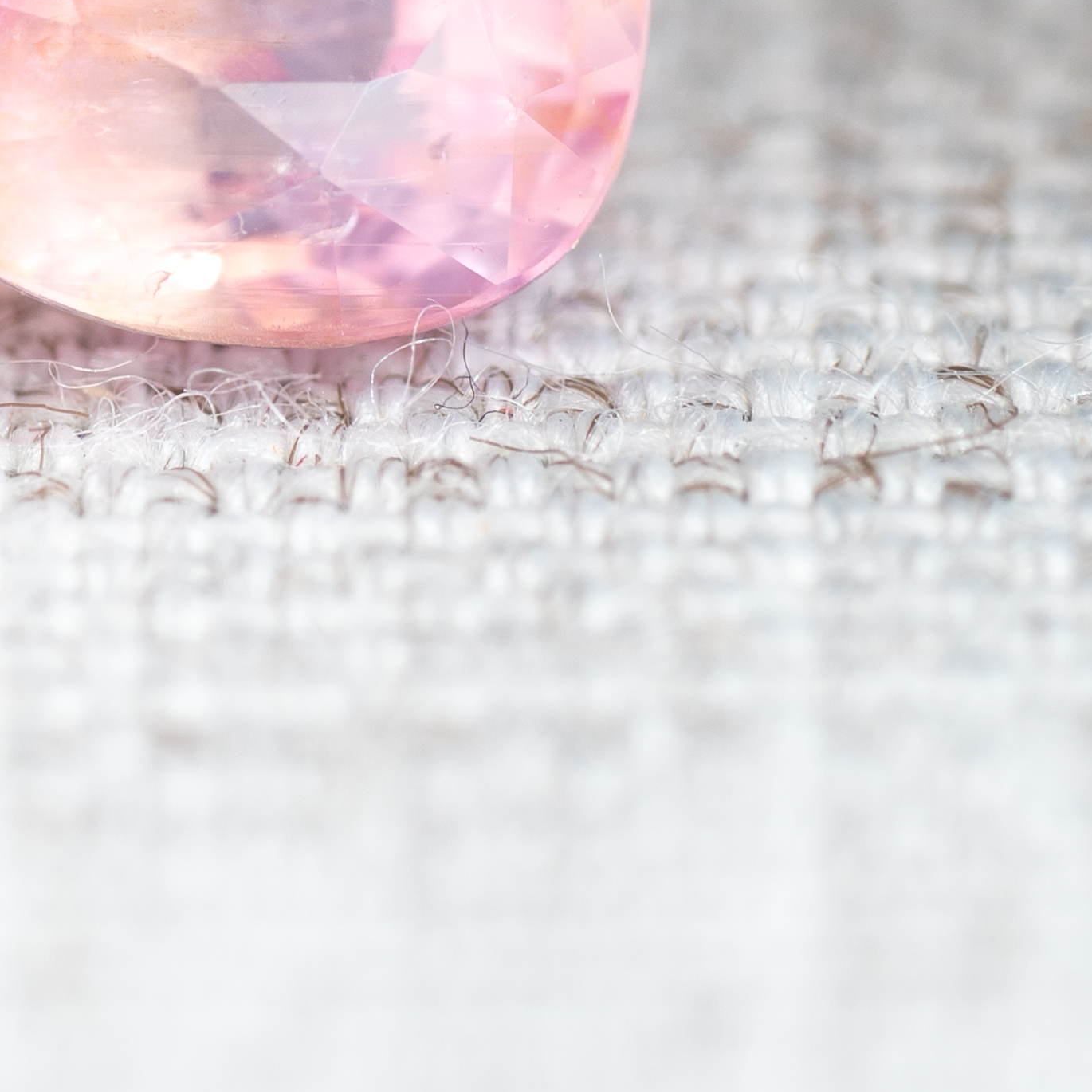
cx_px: 114
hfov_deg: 5.2
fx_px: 11956
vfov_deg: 5.2
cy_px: -257
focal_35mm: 335
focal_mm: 90
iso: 100
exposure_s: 1/6
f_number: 6.3
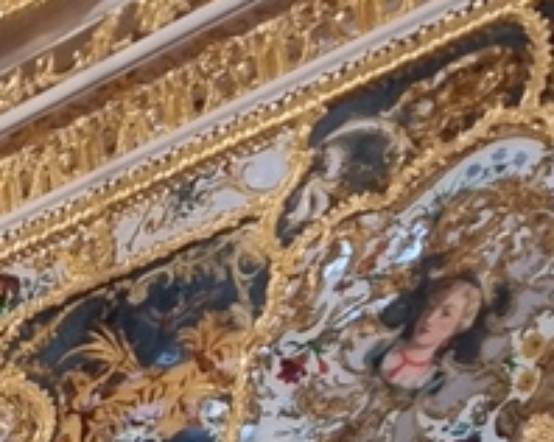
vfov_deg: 10.0
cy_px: 890
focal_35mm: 142
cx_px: -397
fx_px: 2326
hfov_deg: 12.6
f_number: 1.8
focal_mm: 6.7
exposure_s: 1/50
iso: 320
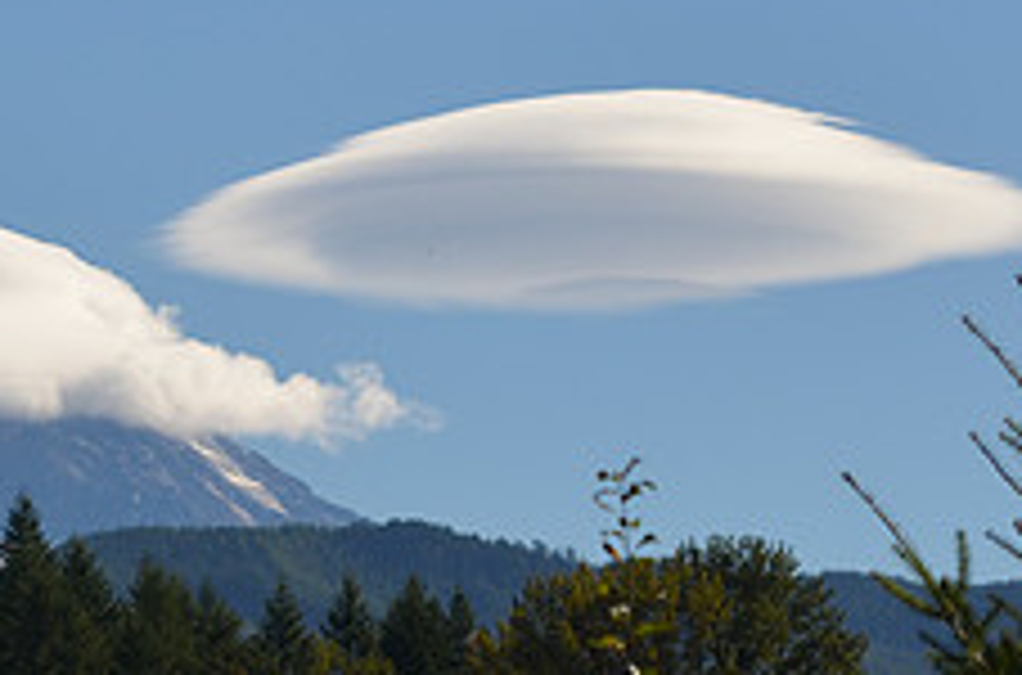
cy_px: 297
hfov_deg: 6.2
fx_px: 9342
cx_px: -68
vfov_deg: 4.1
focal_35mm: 330
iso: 200
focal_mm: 86
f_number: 6.3
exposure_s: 1/640
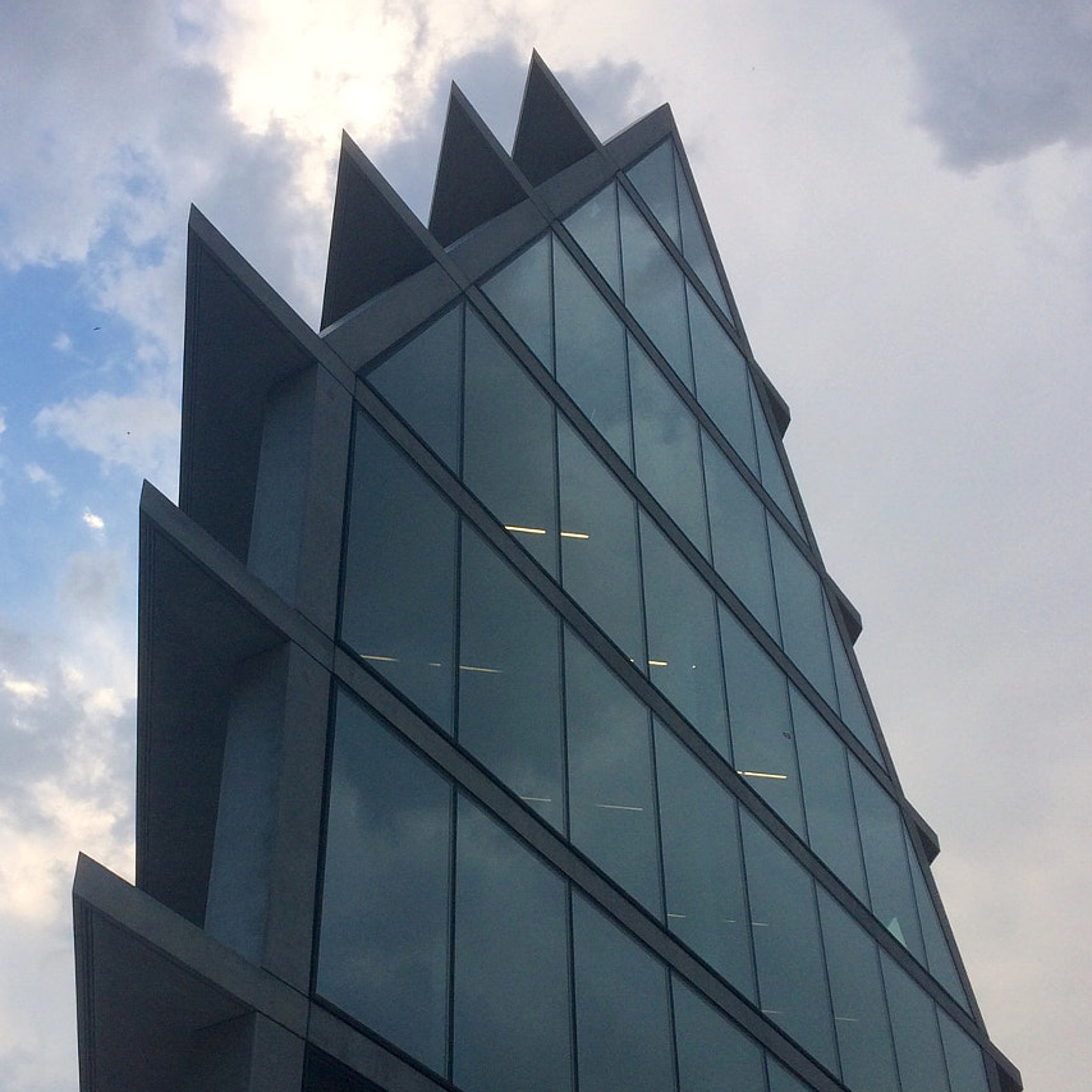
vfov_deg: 35.3
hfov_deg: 35.1
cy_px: 644
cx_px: 389
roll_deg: -0.4
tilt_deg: +37.2
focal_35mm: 48
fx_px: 1713
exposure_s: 1/805
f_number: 2.2
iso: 32
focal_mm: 4.15
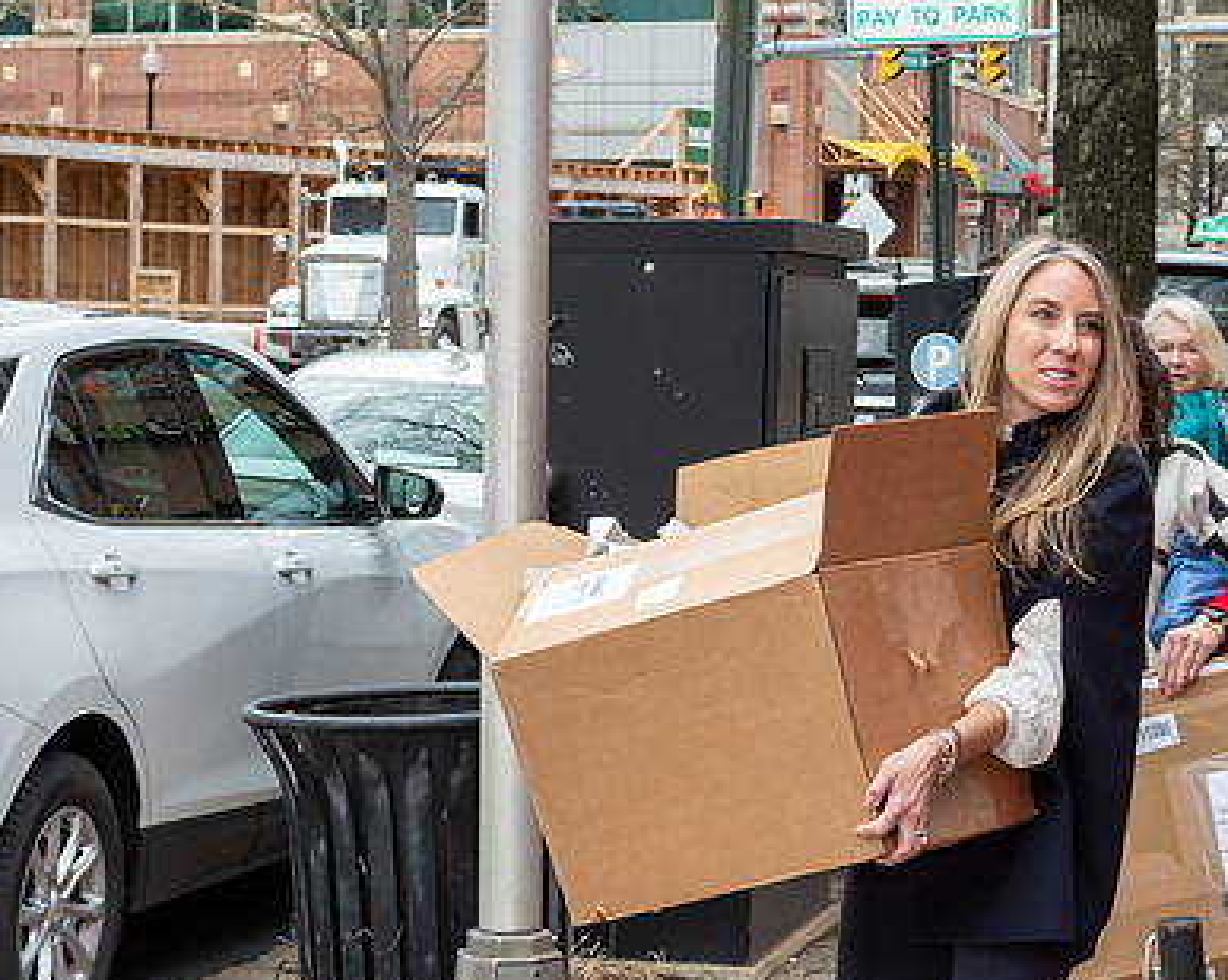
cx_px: 850
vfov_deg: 13.1
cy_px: 660
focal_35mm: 117
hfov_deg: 16.4
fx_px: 4249
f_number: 8
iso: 400
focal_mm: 45
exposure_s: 1/250
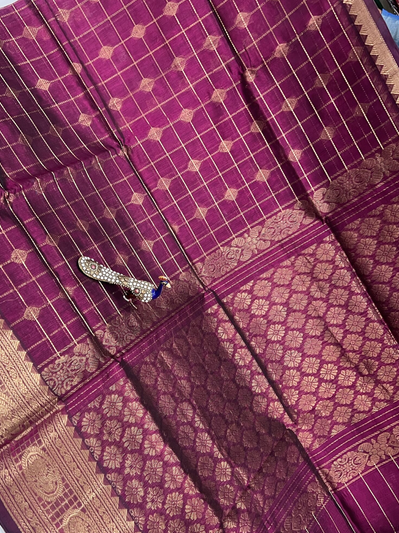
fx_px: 523
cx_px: 165
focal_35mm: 34
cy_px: 290
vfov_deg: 53.9
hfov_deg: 41.6
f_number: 1.5
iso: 64
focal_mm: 5.7
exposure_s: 1/50
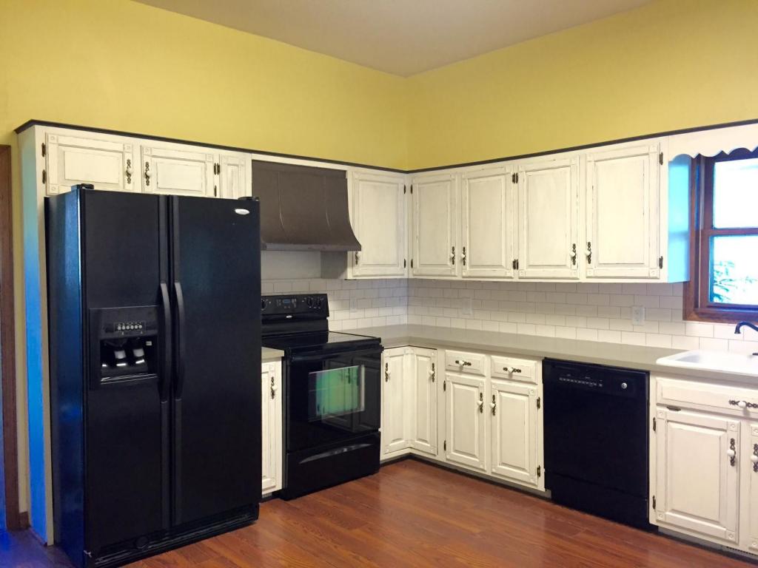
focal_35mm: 29
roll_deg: -0.7
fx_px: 635
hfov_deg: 61.7
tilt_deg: -2.4
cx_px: 379
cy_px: 284
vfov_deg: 48.2
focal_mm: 4.15
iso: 125
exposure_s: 1/30
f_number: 2.2
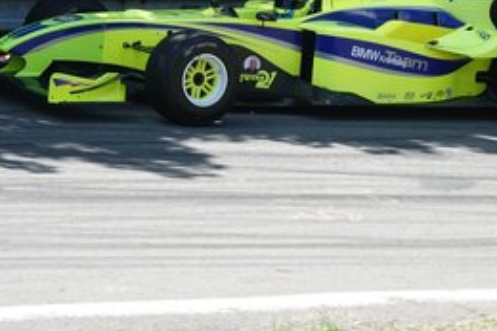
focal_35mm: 537
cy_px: 117
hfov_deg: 3.8
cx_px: 266
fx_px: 7409
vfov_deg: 2.6
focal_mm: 113.69
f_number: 4
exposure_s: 1/800
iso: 250
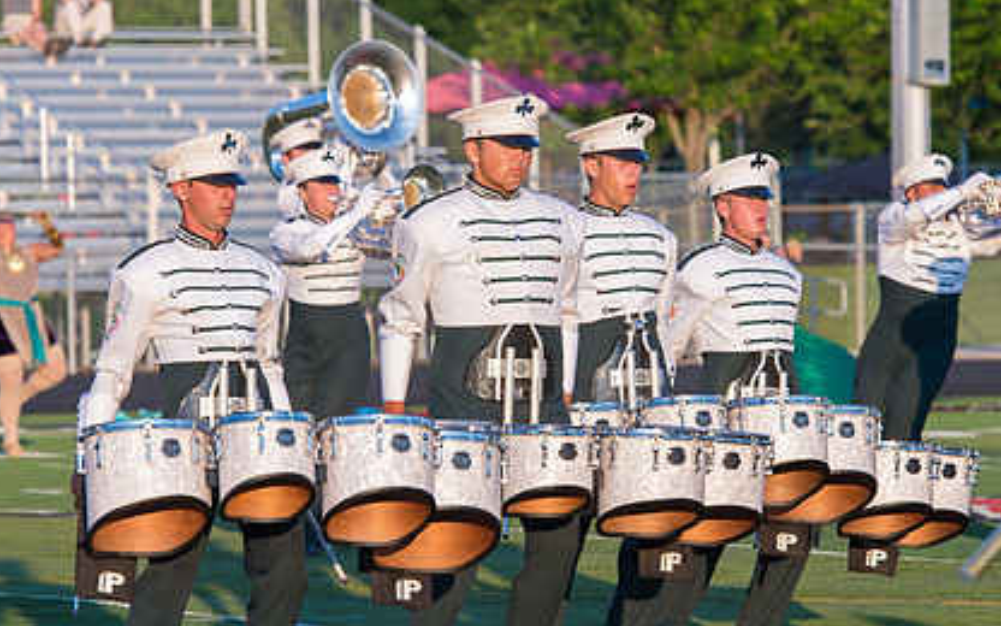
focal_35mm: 305
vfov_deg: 4.3
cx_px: 503
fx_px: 8321
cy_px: 355
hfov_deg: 6.9
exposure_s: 1/640
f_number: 5
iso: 250
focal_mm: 165
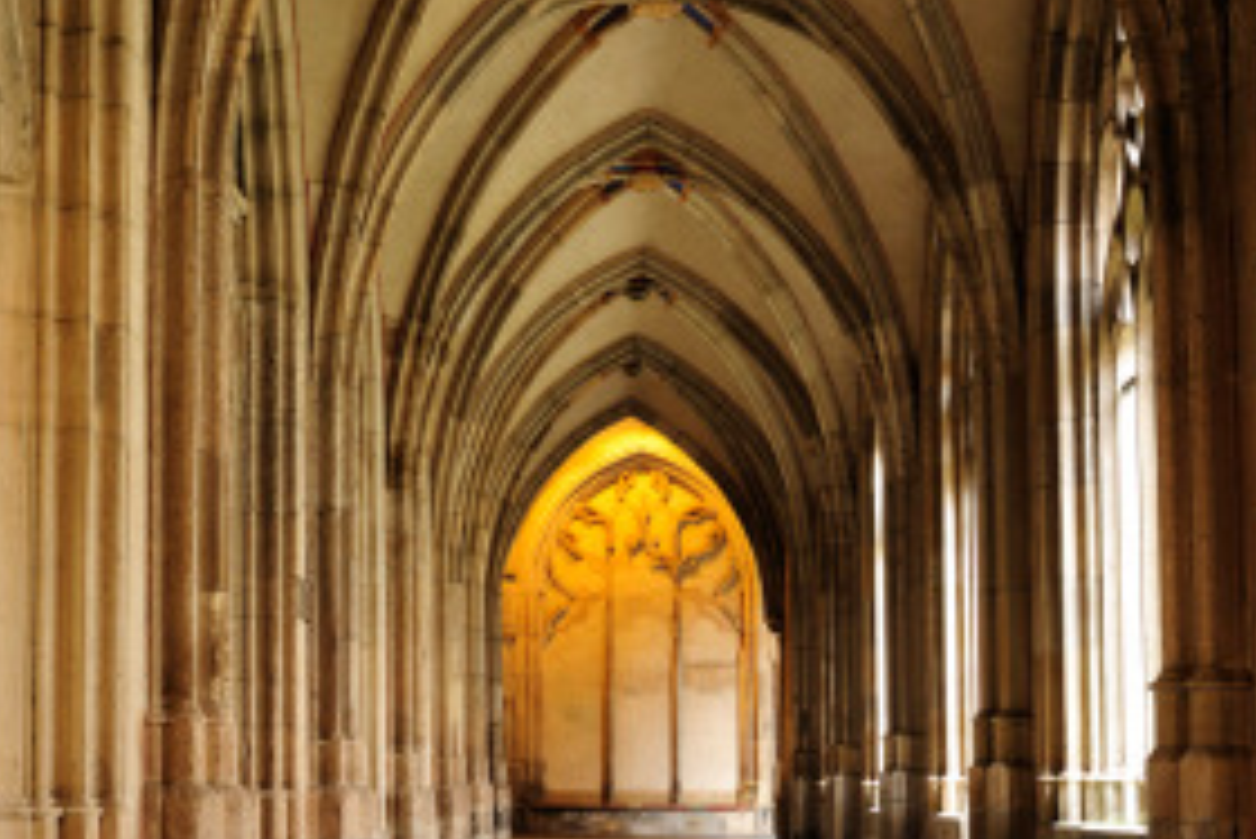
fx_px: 2059
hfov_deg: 33.9
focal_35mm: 59
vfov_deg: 22.8
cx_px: 630
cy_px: 619
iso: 100
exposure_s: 20
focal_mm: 26
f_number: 11
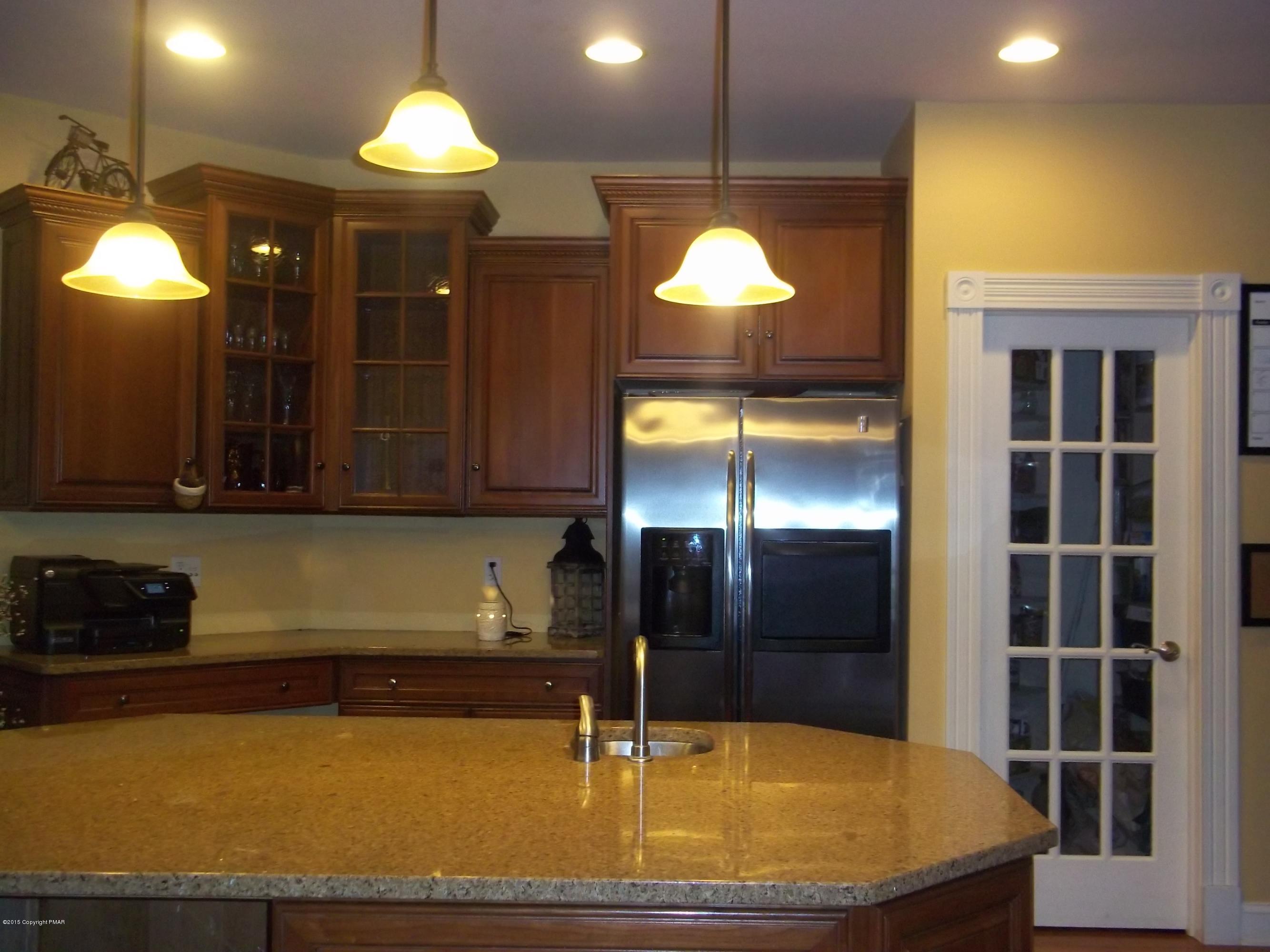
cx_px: 635
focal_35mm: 36
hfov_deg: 51.4
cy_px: 476
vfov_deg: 39.7
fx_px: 1321
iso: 320
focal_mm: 6.5
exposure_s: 1/30
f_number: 3.1
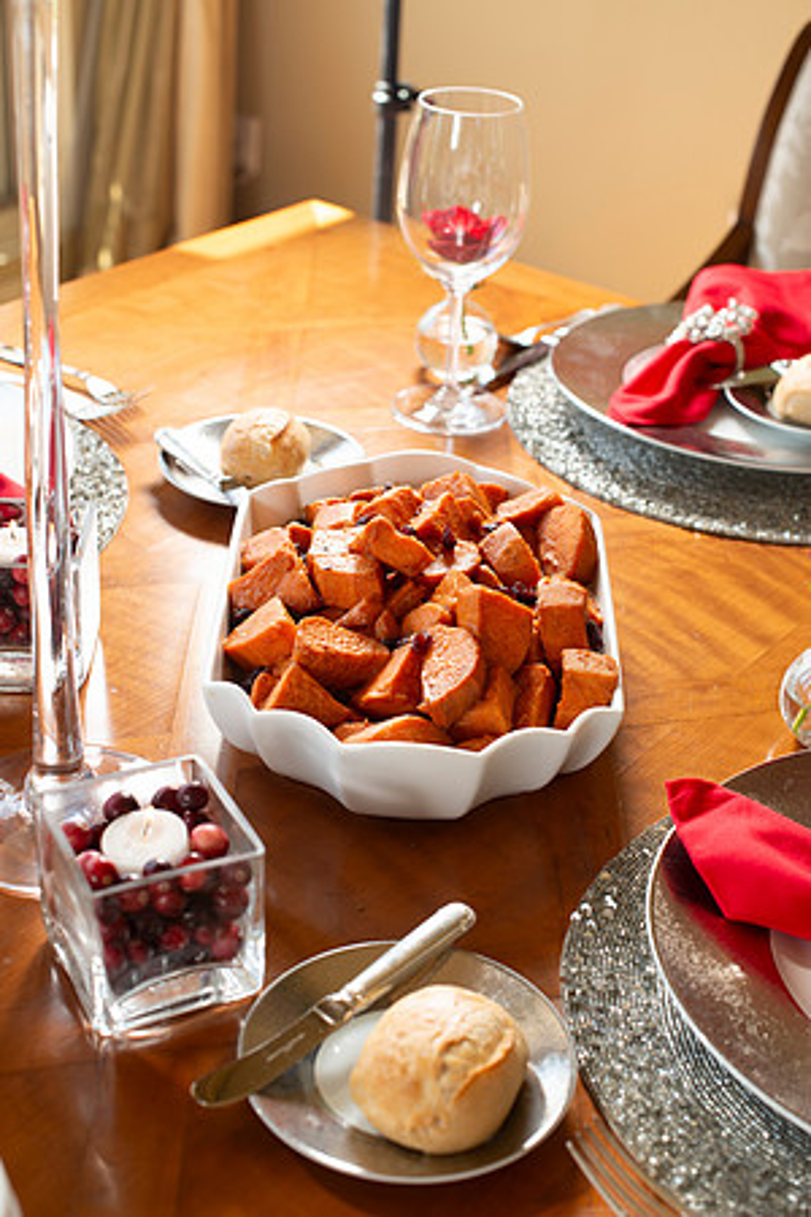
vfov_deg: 39.6
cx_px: 406
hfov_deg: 27.0
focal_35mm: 50
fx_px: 1689
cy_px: 608
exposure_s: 1/100
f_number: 5
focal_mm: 50
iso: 250
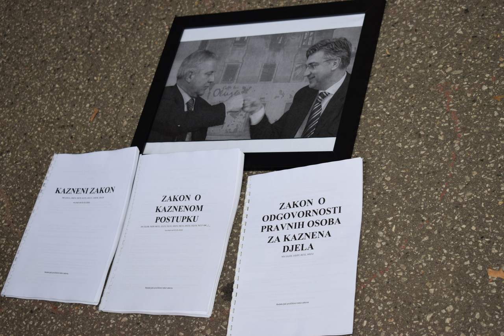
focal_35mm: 69
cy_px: 168
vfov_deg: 19.7
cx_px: 252
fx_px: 966
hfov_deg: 29.2
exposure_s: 1/125
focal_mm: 46
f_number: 5.6
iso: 800
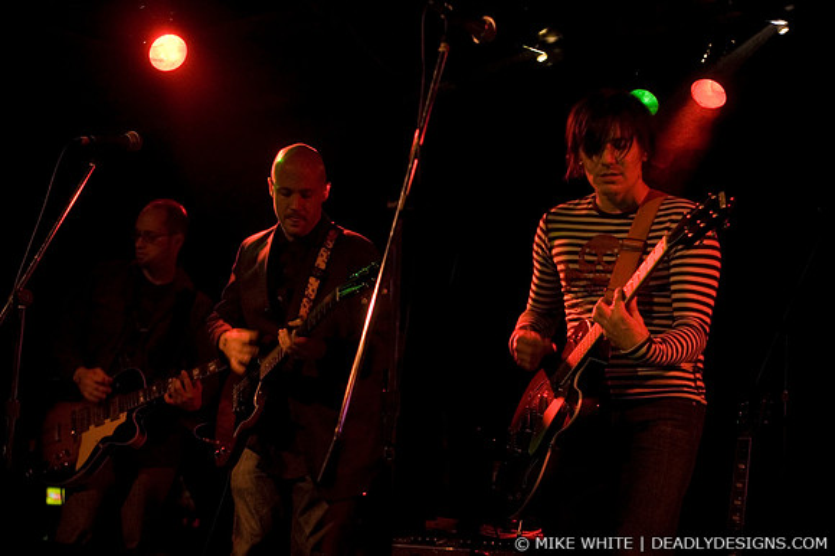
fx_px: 1391
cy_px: 278
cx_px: 418
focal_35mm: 60
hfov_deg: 33.4
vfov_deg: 22.6
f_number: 2.8
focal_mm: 40
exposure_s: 1/40
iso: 800
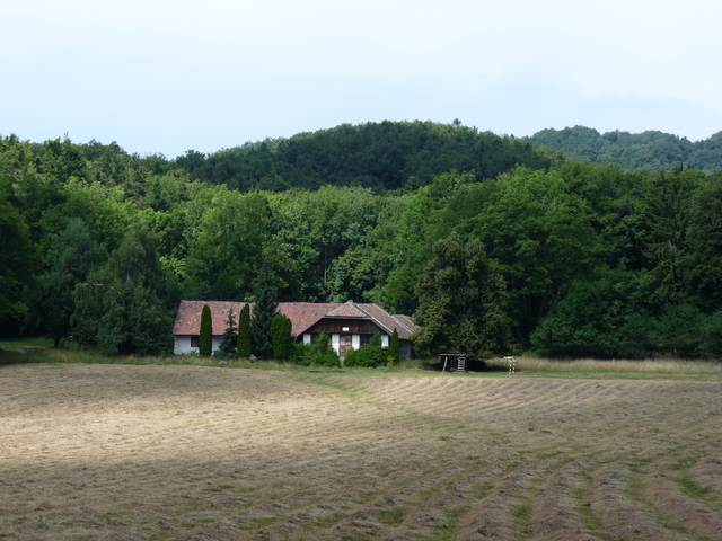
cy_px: 270
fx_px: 1815
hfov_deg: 22.5
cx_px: 361
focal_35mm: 87
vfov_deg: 17.0
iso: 100
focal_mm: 15.5
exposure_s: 1/250
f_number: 5.6
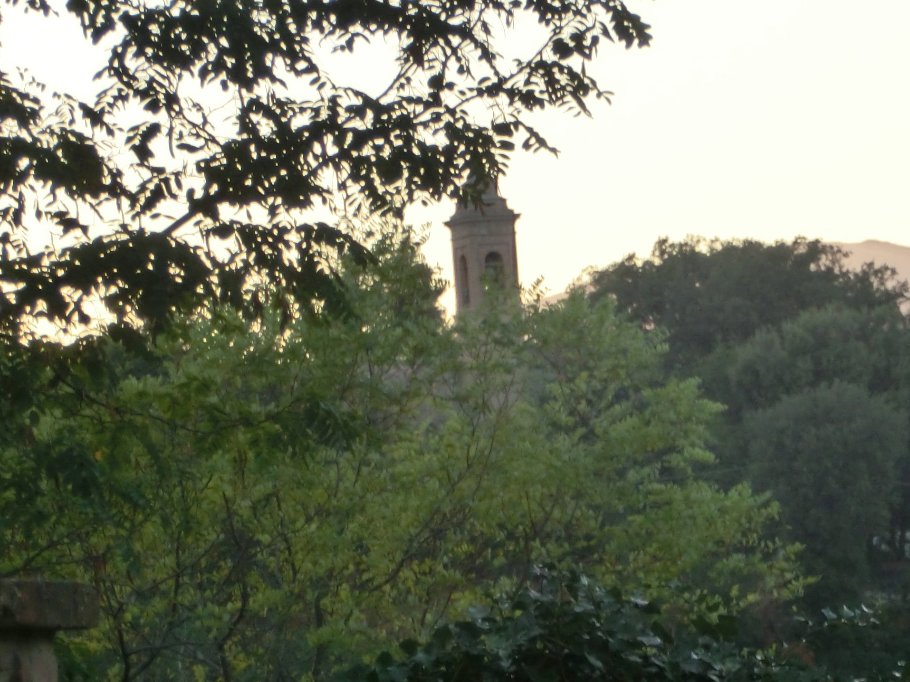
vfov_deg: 5.7
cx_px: 652
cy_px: 523
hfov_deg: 7.6
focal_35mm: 259
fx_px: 6808
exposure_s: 1/80
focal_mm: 21.94
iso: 100
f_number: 5.7
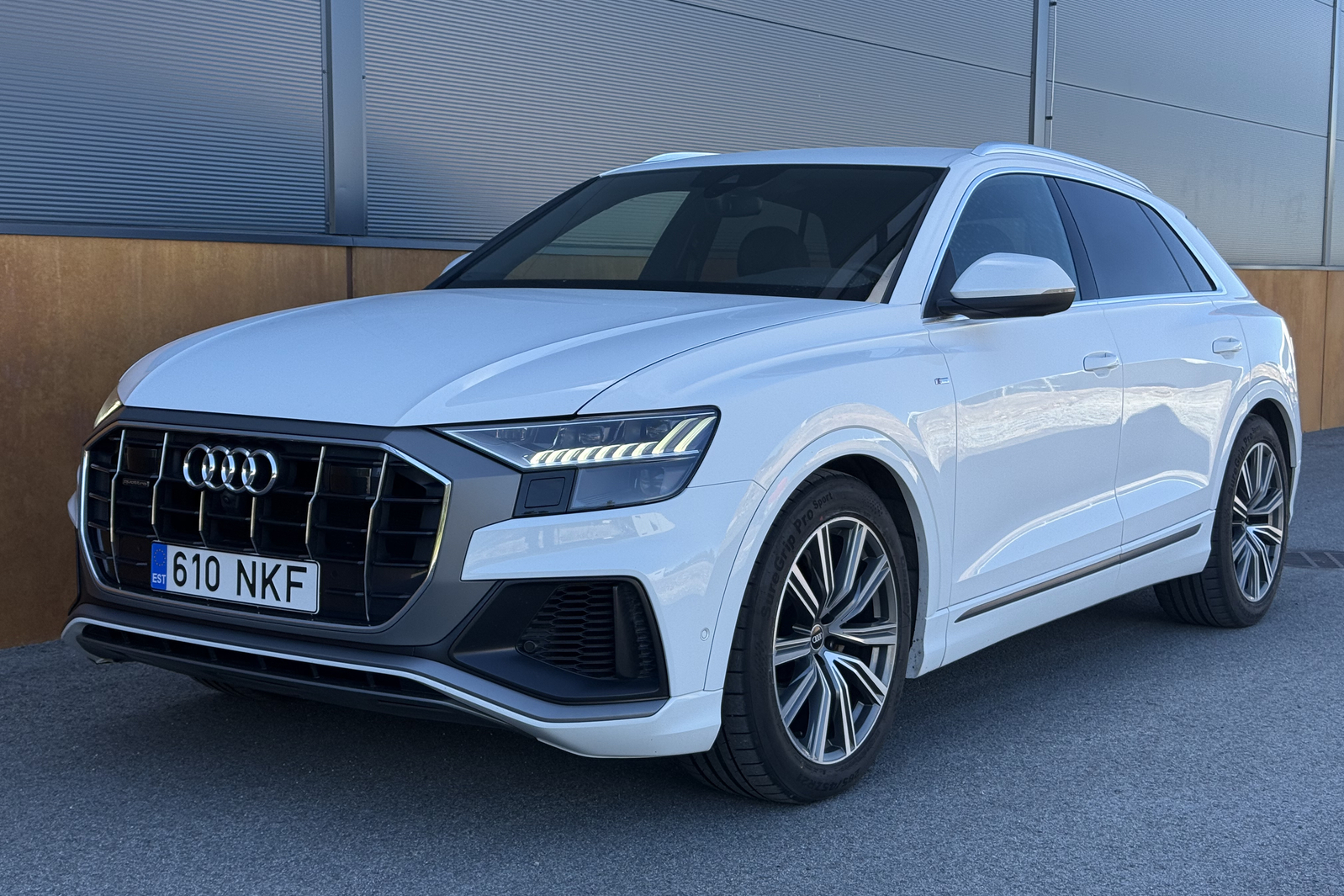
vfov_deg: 27.0
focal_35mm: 50
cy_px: 464
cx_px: 672
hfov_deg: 39.6
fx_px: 1866
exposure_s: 1/1085
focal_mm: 6.76
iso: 64
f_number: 1.78
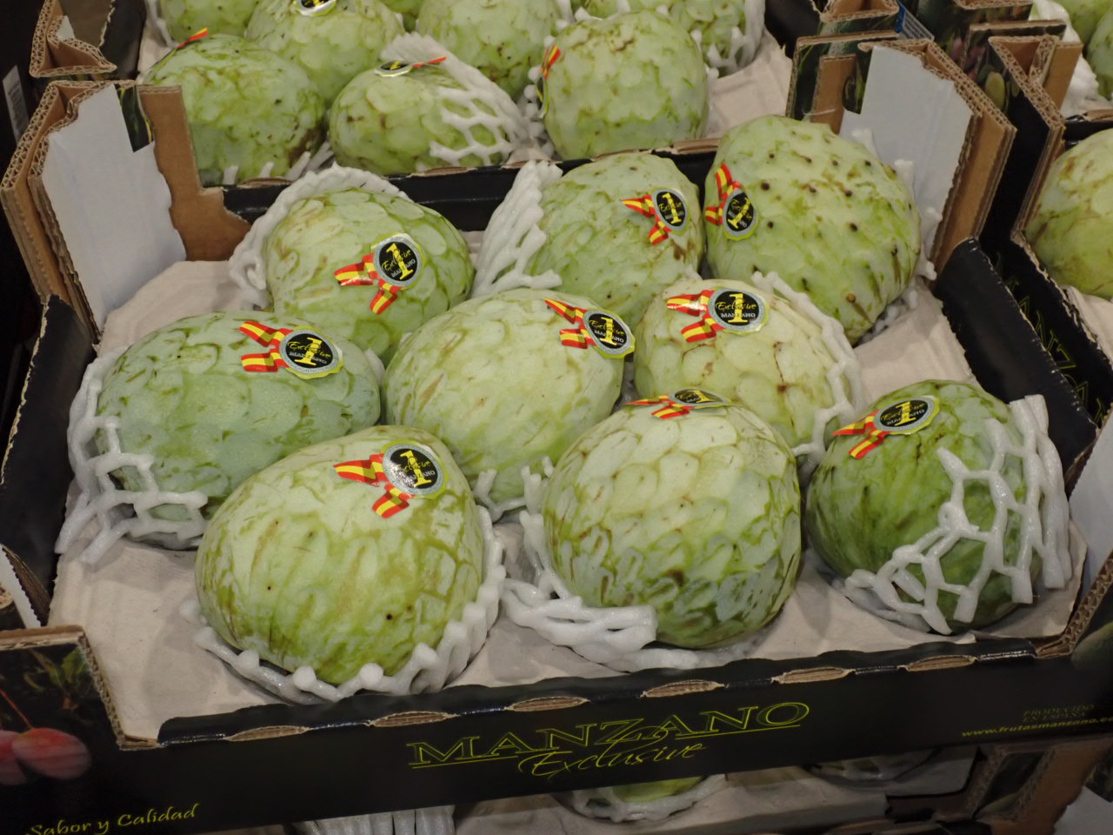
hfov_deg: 51.4
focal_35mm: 36
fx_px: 1157
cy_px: 418
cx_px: 556
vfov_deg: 39.7
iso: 400
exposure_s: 1/40
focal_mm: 6.37
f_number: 3.5
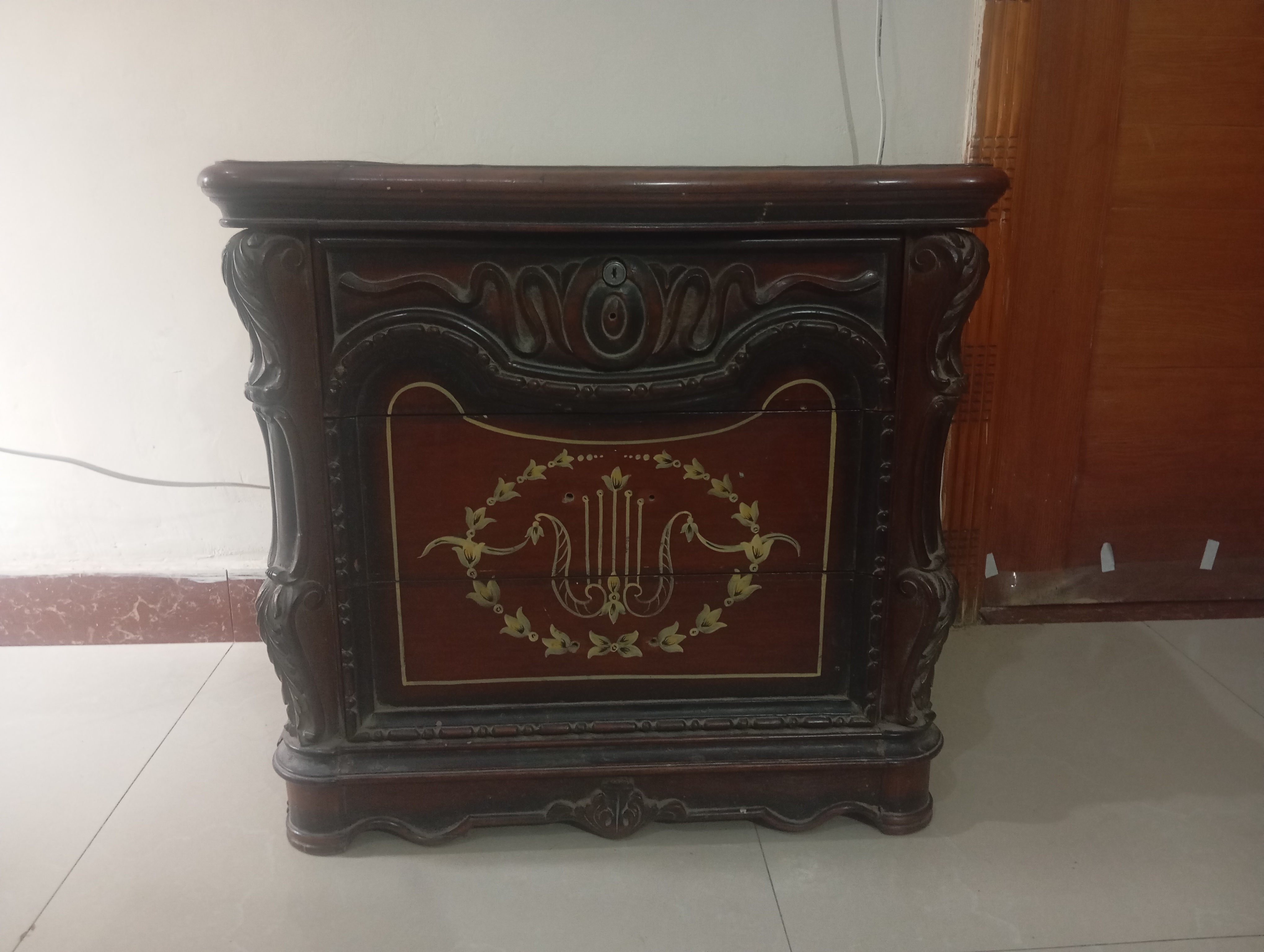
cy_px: 476
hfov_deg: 63.4
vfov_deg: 49.9
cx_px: 632
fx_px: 1024
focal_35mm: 28
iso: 2368
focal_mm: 4.22
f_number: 1.8
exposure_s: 1/25
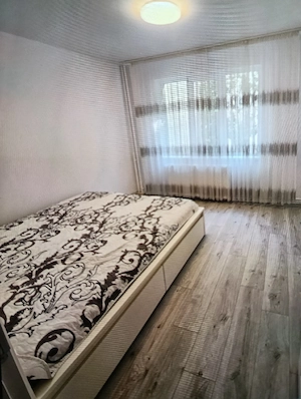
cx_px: 150
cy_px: 200
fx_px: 312
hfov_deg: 51.5
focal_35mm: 27
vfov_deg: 65.2
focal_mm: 3.98
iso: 400
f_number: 1.8
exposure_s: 1/33.3
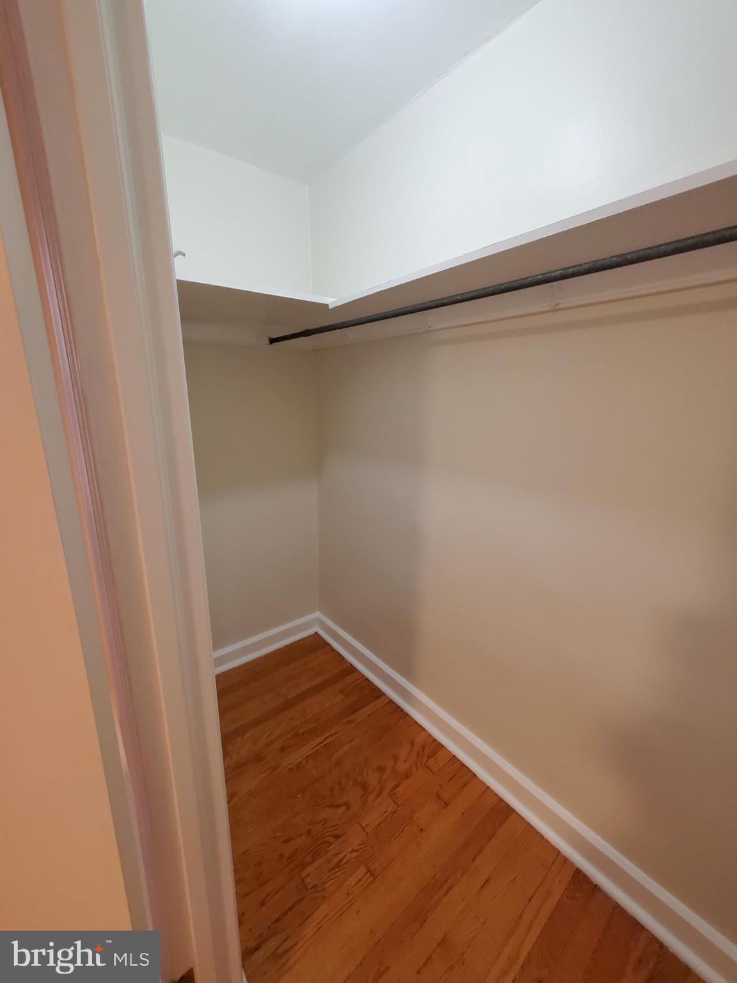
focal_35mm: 13
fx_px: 369
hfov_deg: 89.9
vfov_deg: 106.2
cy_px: 492
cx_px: 368
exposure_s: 1/59
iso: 400
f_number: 2.2
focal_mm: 1.8
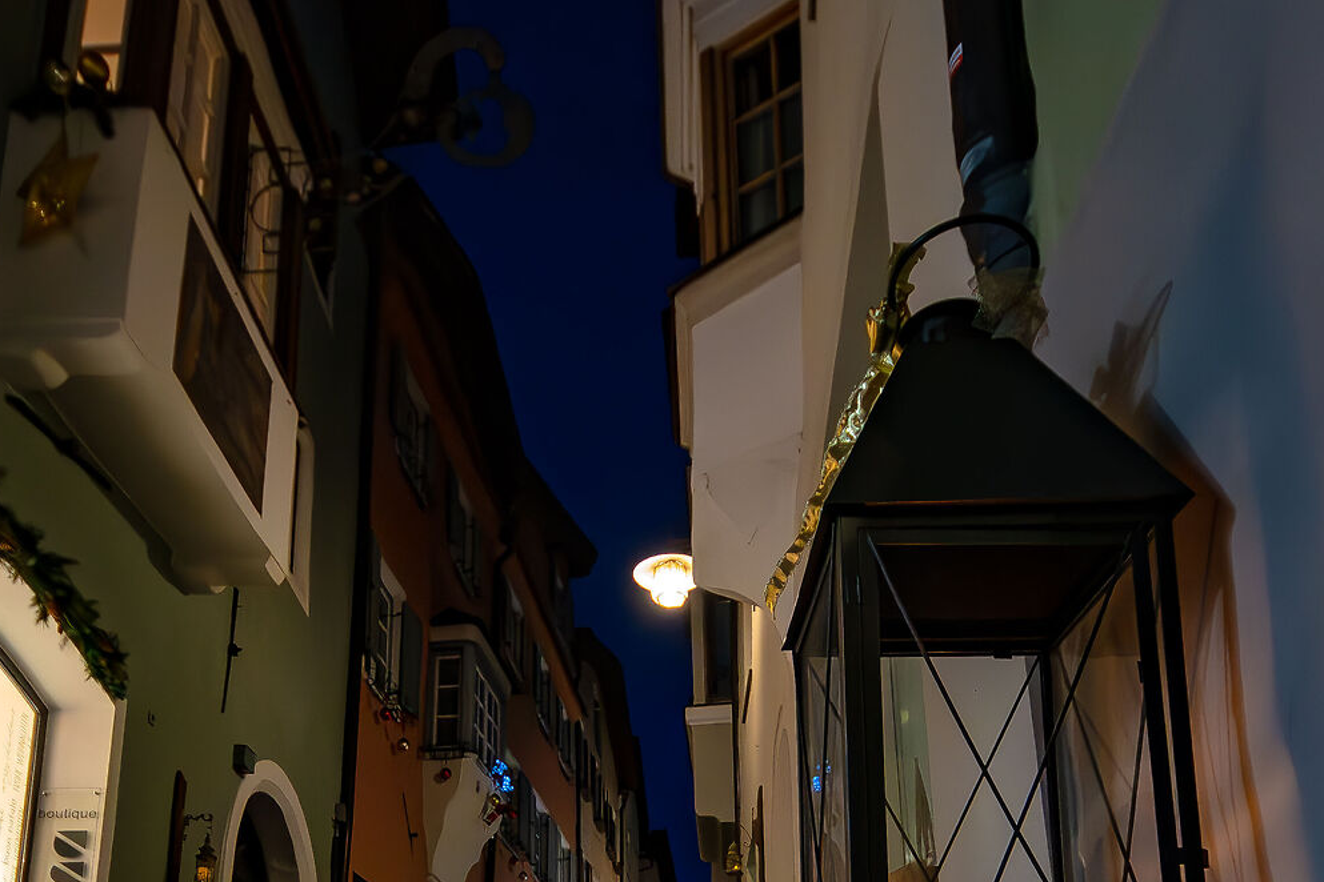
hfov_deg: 63.5
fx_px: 1066
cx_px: 600
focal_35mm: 29
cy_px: 905
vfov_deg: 39.1
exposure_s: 1/40
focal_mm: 8
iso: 6400
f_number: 4.5
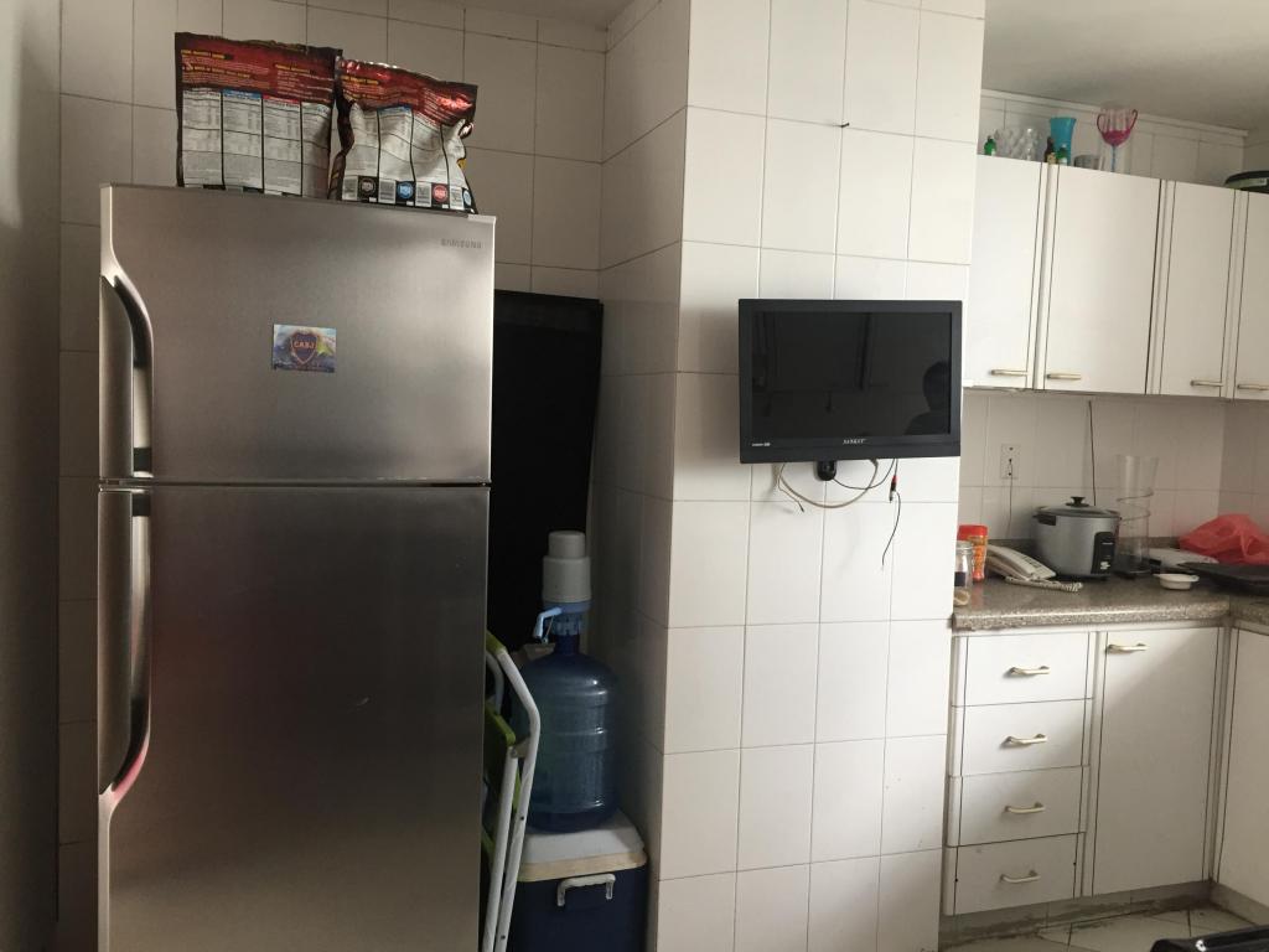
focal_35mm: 29
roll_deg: -2.0
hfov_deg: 61.7
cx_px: 634
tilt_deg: -4.5
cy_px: 476
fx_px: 1063
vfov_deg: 48.2
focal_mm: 4.15
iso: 100
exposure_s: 1/30
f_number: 2.2
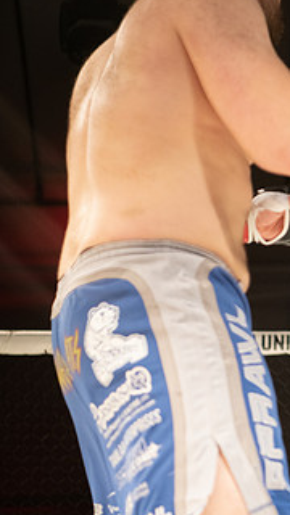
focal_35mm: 133
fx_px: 1818
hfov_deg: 8.9
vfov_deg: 16.1
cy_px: 237
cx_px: 429
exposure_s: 1/1000
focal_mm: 70
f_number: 2.8
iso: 2000
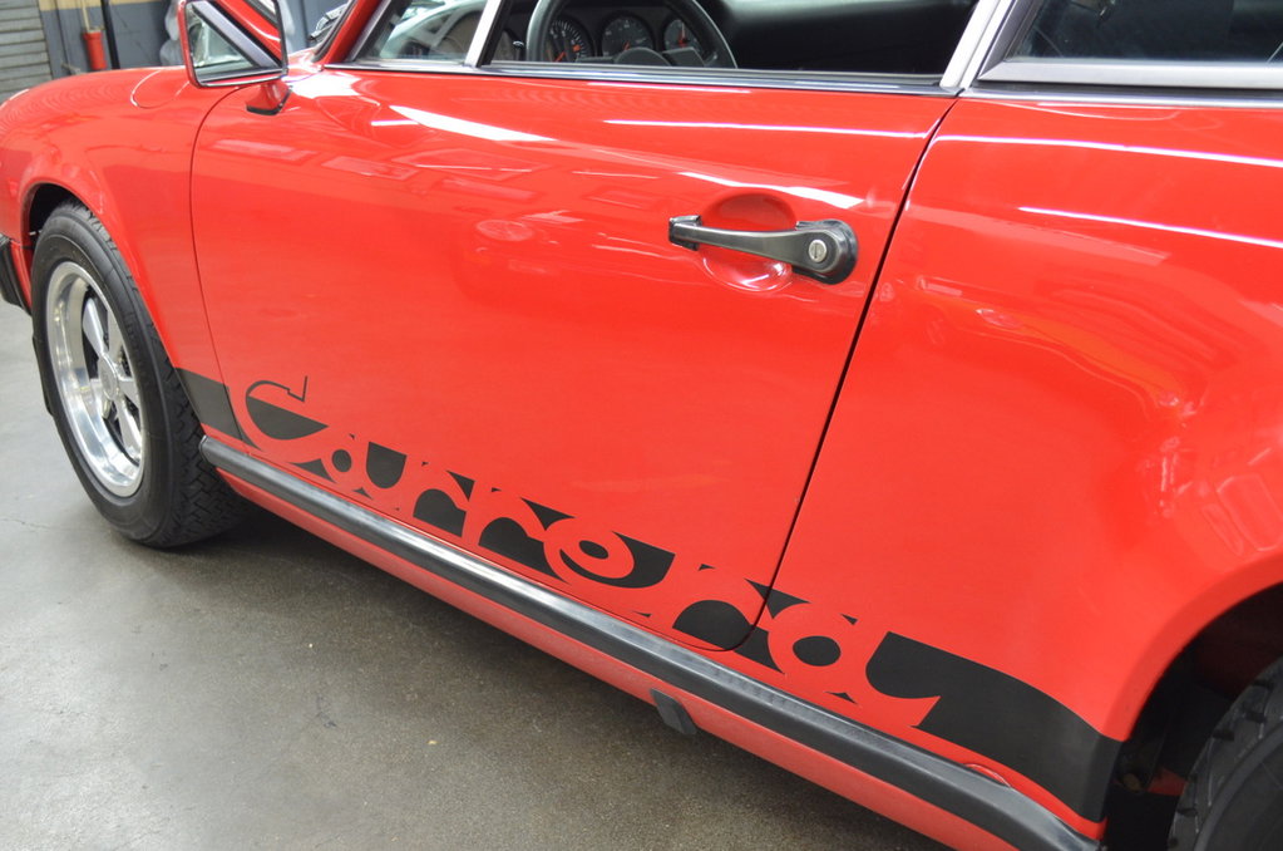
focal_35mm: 39
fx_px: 1387
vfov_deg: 34.1
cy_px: 426
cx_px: 642
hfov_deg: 49.6
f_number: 4.2
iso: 1000
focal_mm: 26
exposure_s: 1/30
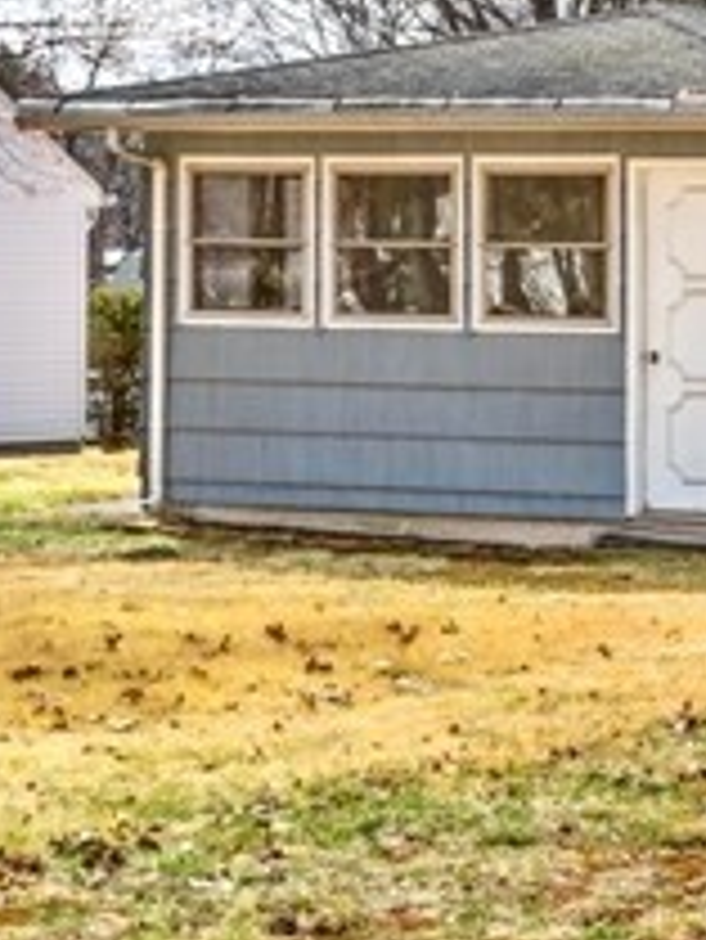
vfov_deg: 14.9
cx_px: 1160
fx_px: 3586
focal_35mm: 132
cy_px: 259
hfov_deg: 10.7
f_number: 22
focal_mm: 28
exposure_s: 1/15
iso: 64
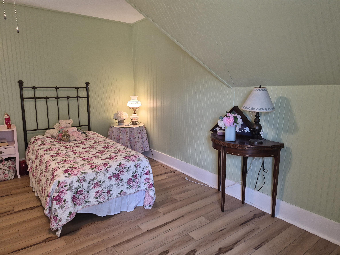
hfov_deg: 73.9
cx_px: 170
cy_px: 128
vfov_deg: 58.9
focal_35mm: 23
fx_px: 226
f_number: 1.8
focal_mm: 5.4
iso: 250
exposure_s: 1/120
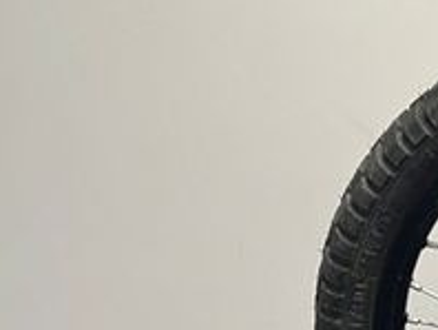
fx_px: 1064
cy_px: 312
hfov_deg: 19.9
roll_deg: +0.1
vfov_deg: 17.3
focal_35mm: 84
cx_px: 670
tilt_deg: -10.4
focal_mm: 5.1
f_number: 1.6
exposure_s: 1/50
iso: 125
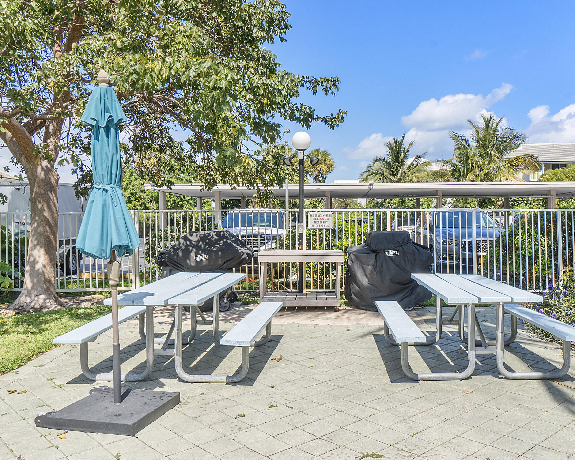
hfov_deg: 56.9
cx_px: 330
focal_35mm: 31
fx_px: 528
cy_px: 230
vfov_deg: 47.1
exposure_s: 1/320
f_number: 11
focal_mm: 18
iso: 160
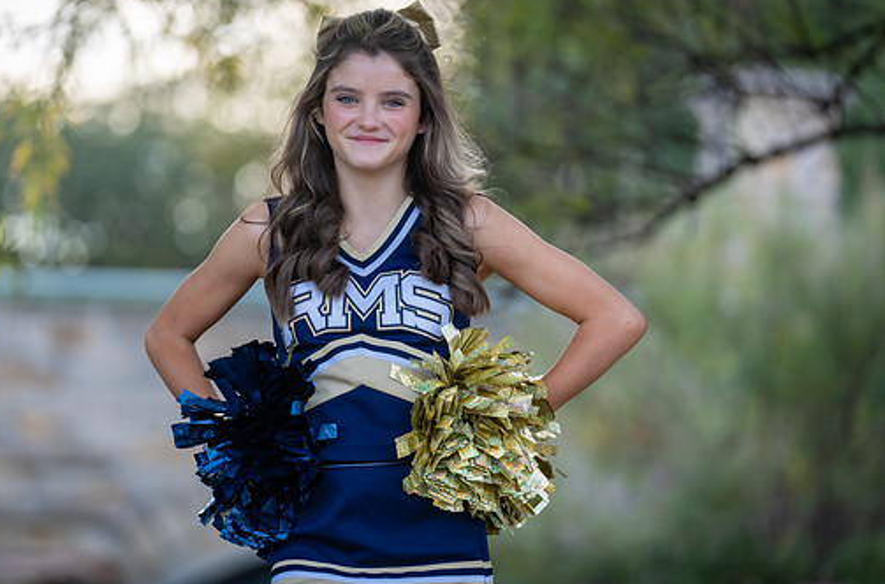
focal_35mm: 188
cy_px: 260
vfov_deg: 7.3
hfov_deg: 11.0
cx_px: 359
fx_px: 4607
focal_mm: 154
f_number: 2.8
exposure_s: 1/320
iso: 200
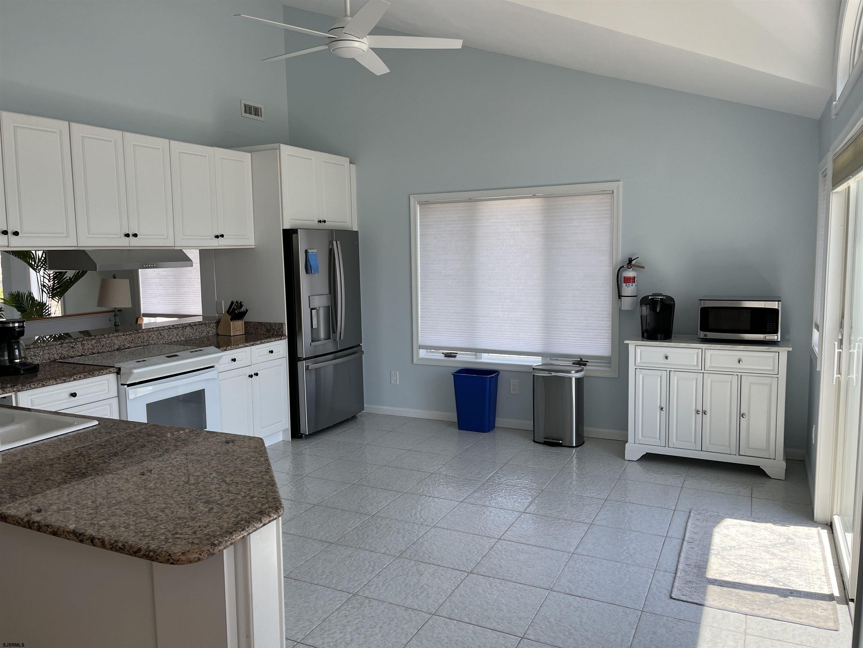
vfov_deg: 53.1
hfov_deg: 67.3
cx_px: 432
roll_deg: +0.9
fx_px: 648
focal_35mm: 26
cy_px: 324
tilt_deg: -5.5
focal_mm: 5.1
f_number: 1.6
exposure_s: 1/339
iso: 50
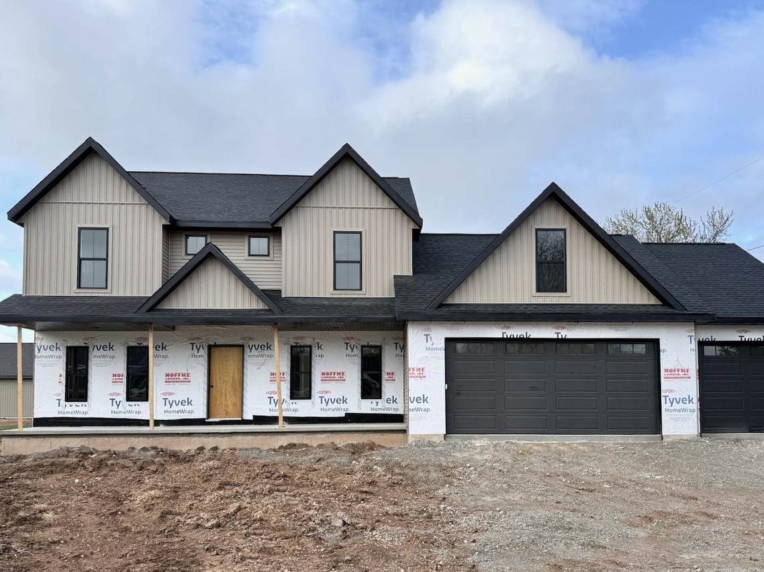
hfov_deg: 65.2
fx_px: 596
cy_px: 308
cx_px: 413
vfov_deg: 51.3
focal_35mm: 27
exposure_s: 1/1139
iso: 80
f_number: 1.78
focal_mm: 6.76
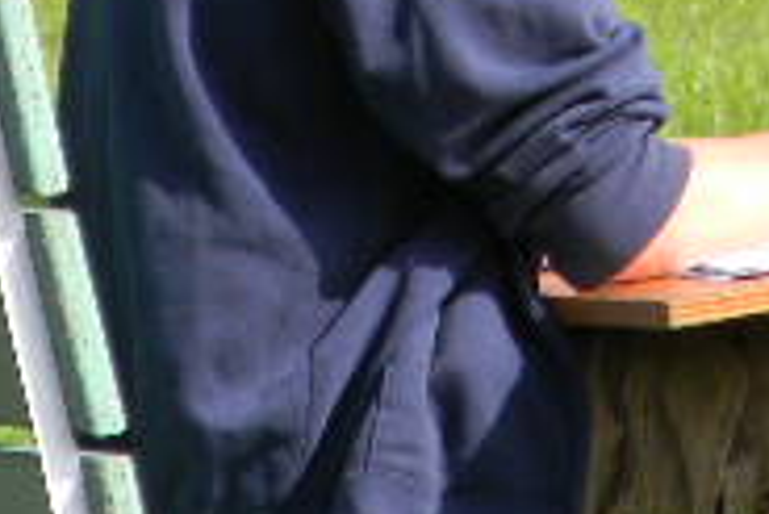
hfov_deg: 1.7
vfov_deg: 1.1
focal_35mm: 1211
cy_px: -130
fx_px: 25888
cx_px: 447
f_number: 5.4
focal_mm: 60.7
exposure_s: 1/215
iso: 80
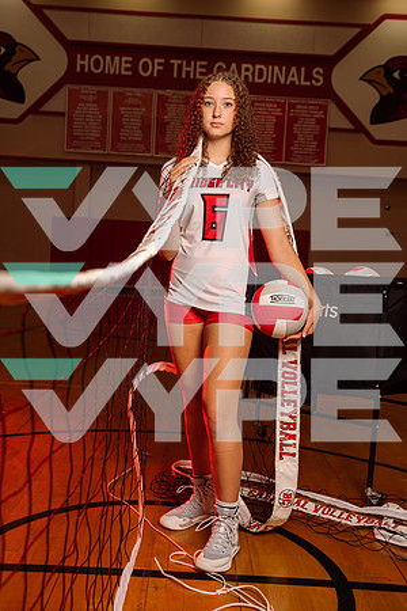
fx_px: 678
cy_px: 306
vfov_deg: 48.5
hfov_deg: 33.4
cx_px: 204
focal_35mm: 40
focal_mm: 40
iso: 100
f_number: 5
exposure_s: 1/250
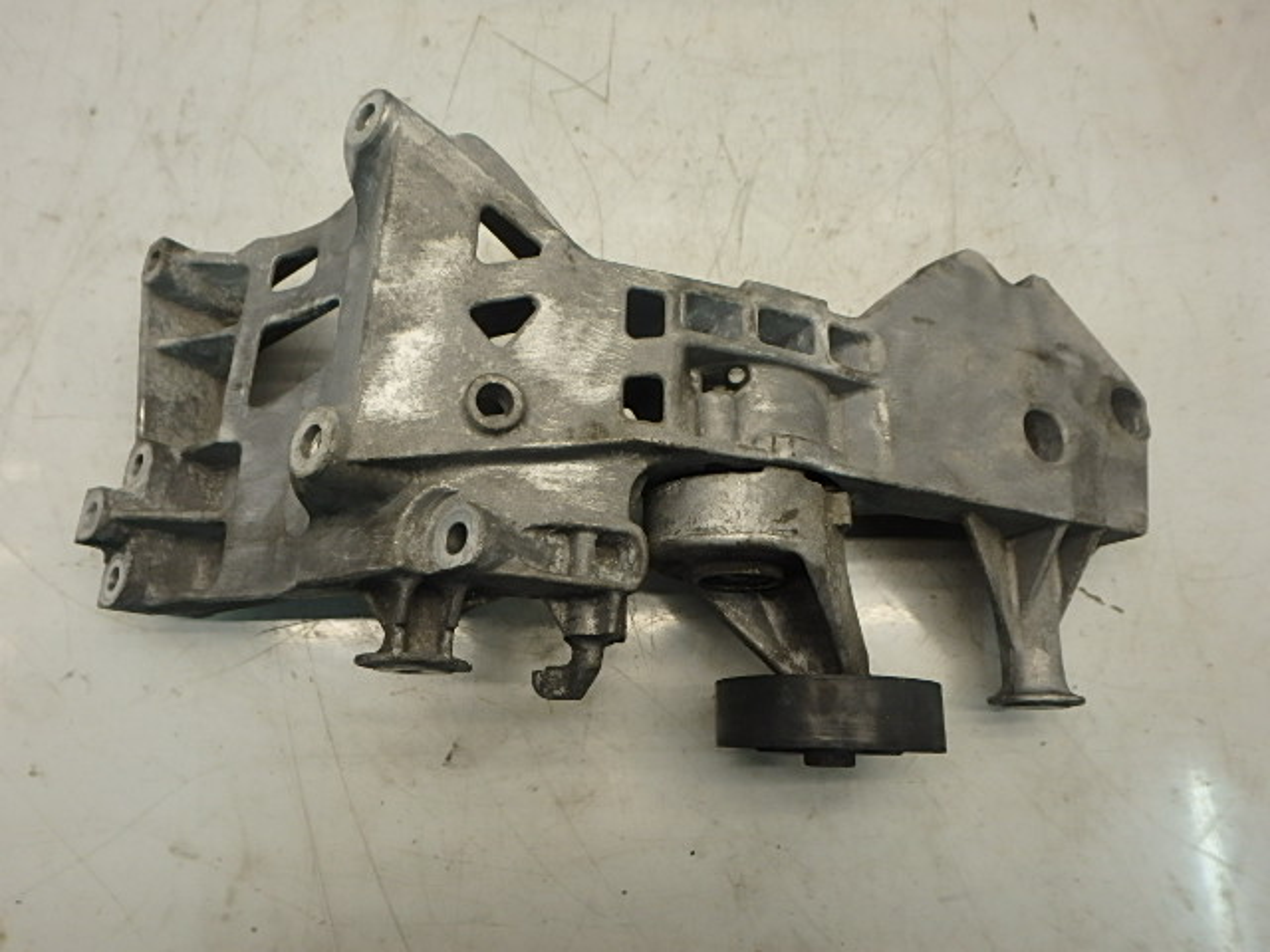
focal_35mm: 23
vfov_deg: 58.9
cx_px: 635
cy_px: 476
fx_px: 844
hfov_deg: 73.9
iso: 200
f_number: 3.8
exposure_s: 1/50
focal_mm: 4
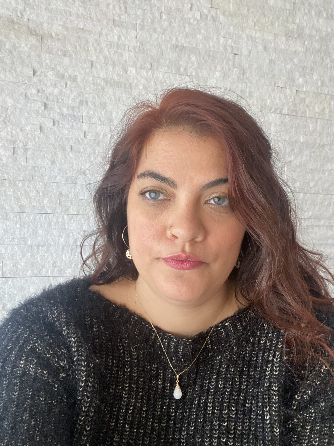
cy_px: 223
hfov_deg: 46.8
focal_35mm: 30
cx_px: 167
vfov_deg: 60.0
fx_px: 386
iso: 250
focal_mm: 2.71
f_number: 2.2
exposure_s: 1/60
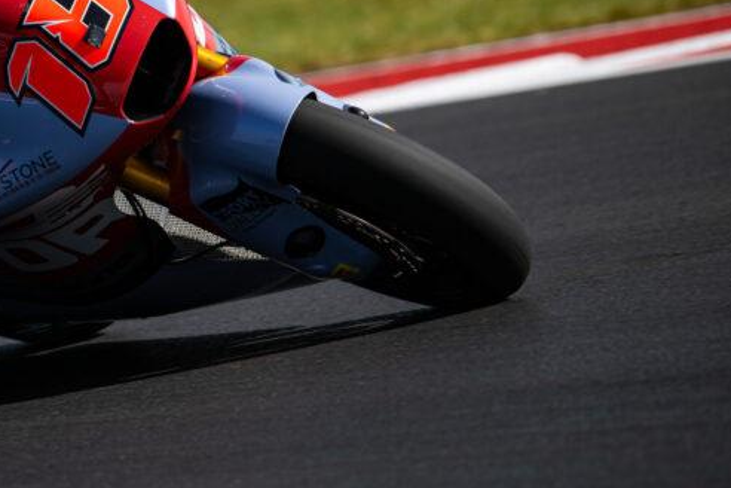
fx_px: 16893
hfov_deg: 2.5
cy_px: 141
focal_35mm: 832
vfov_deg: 1.7
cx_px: -7
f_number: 4.5
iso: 200
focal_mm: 400
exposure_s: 1/3200
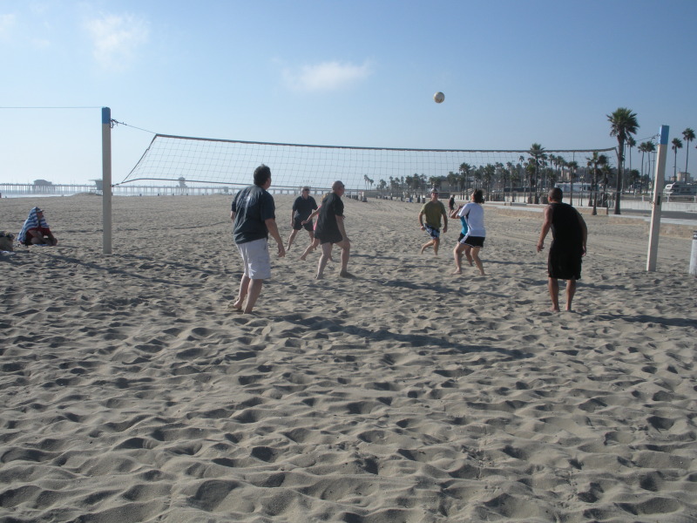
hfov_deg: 51.4
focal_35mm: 36
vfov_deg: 39.7
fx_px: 725
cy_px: 262
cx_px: 348
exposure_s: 1/435
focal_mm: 6.3
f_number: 5.6
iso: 64
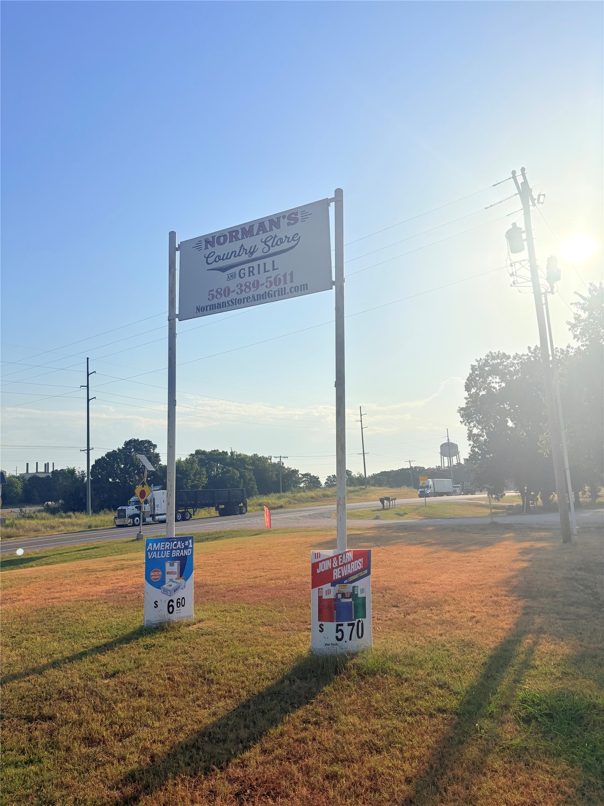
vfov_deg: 67.3
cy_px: 403
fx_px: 605
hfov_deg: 53.1
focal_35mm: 26
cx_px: 302
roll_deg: +3.1
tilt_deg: +9.8
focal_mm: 5.96
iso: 50
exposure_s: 1/14493
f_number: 1.6
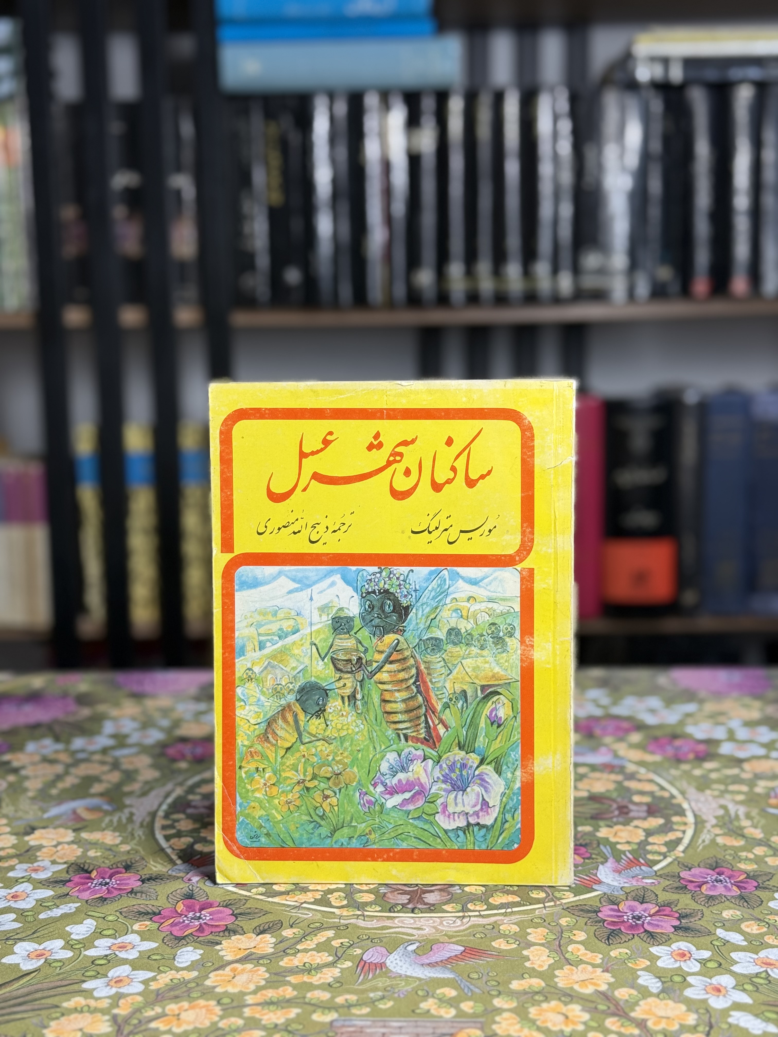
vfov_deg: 39.7
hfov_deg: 30.3
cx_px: 389
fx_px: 1438
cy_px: 518
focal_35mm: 48
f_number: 1.78
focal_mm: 6.76
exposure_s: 1/100
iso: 50
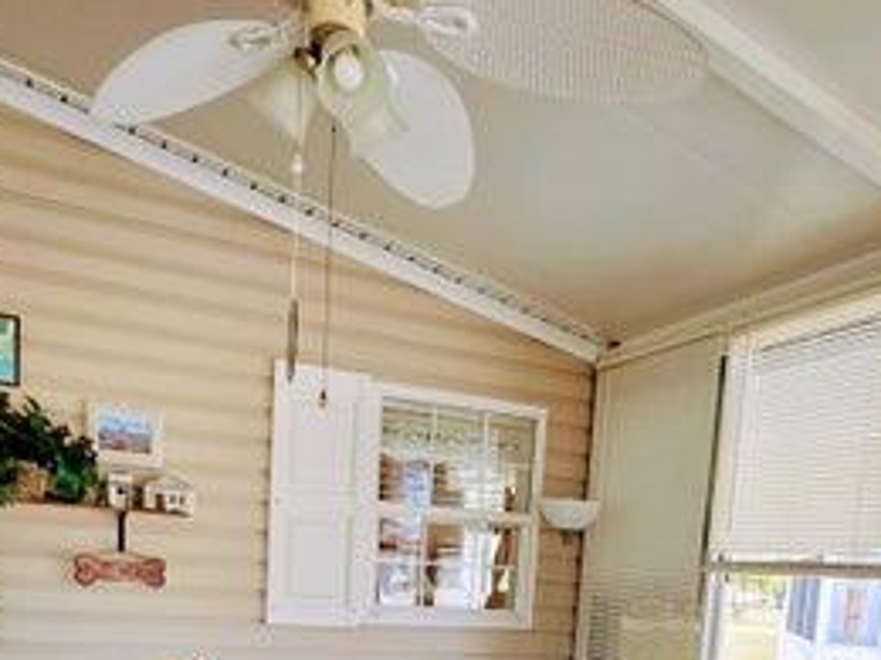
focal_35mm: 32
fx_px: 814
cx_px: 491
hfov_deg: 56.7
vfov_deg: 37.9
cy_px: 701
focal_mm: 2.2
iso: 50
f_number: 2.2
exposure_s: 1/203
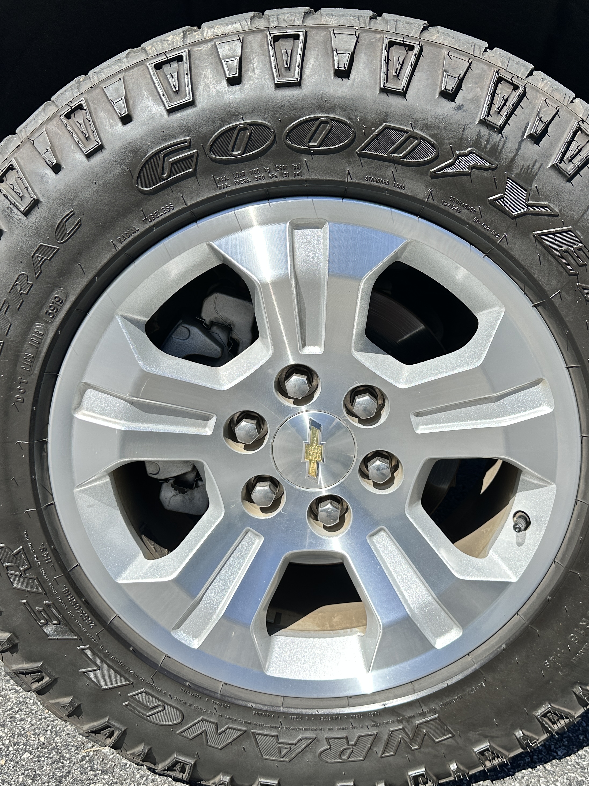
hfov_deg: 42.9
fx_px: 749
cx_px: 313
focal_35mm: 33
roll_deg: -0.2
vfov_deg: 55.4
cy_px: 397
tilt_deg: -18.3
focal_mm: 6.86
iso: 80
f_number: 1.78
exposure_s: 1/2155
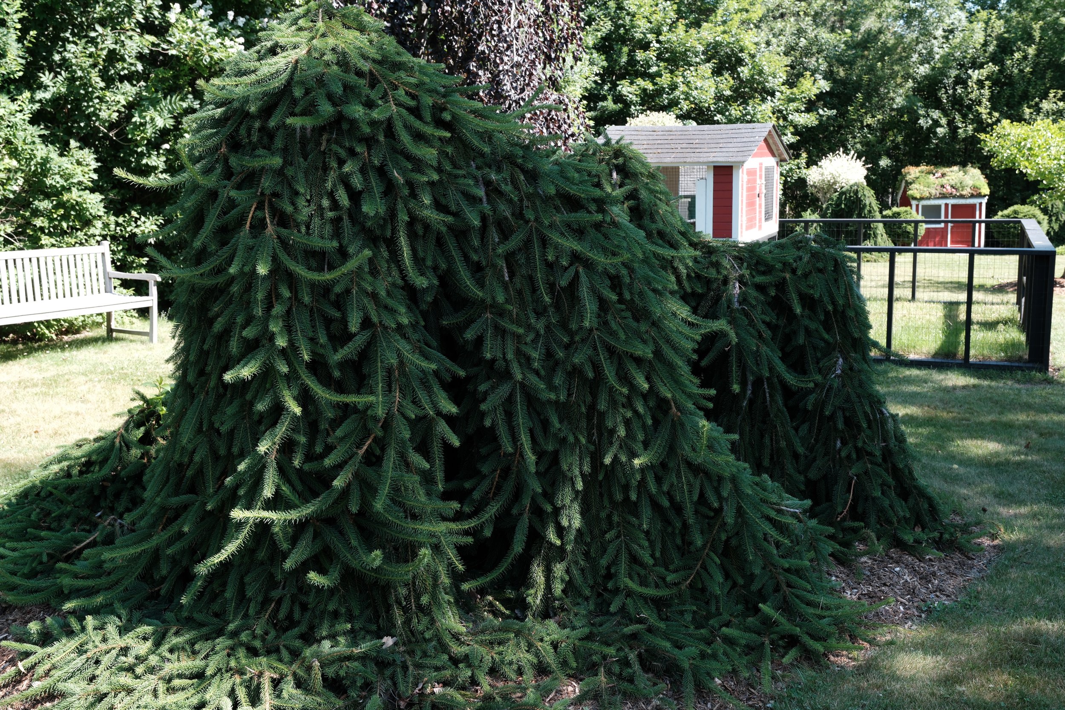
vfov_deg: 37.9
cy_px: 355
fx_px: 1035
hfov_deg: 54.4
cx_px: 532
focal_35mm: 35
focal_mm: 23.3
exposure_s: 1/125
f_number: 5.6
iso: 200
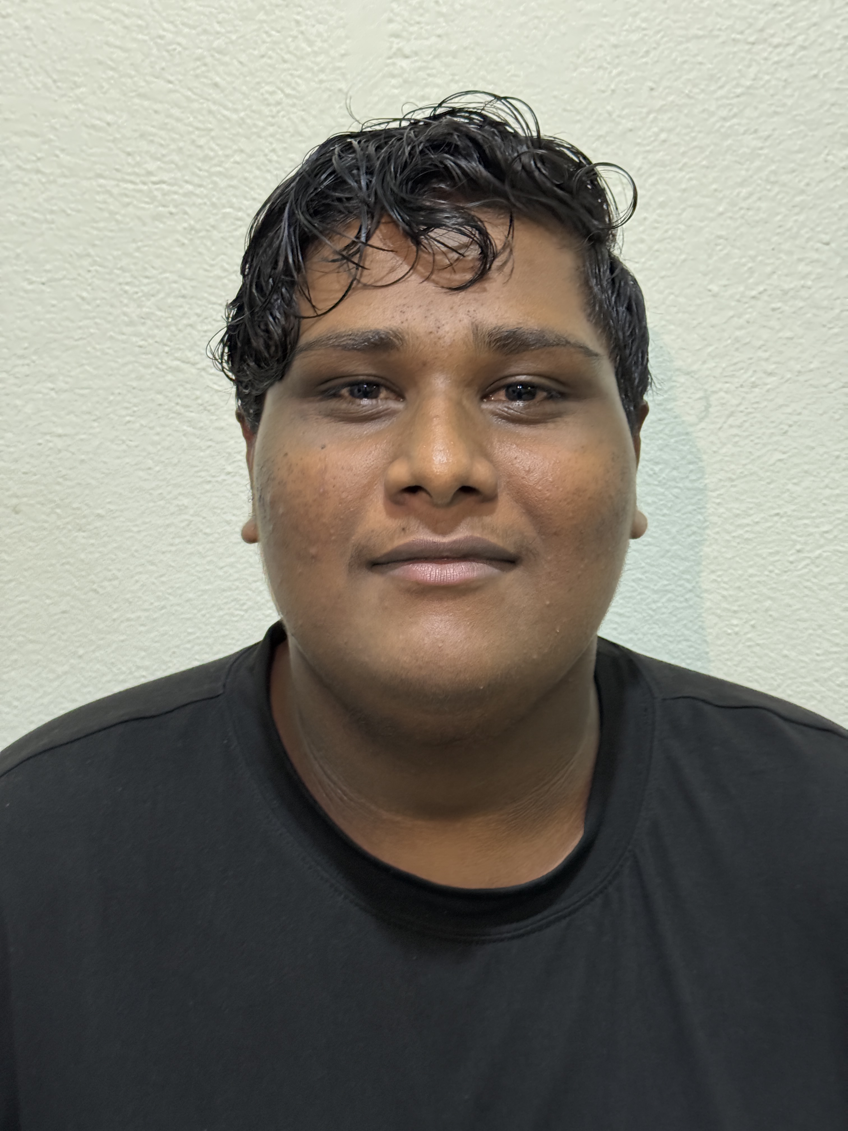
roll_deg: -0.4
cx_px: 424
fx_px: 1568
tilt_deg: -4.8
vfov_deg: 39.7
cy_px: 566
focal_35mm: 48
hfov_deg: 30.3
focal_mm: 6.76
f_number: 1.78
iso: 500
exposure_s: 1/31
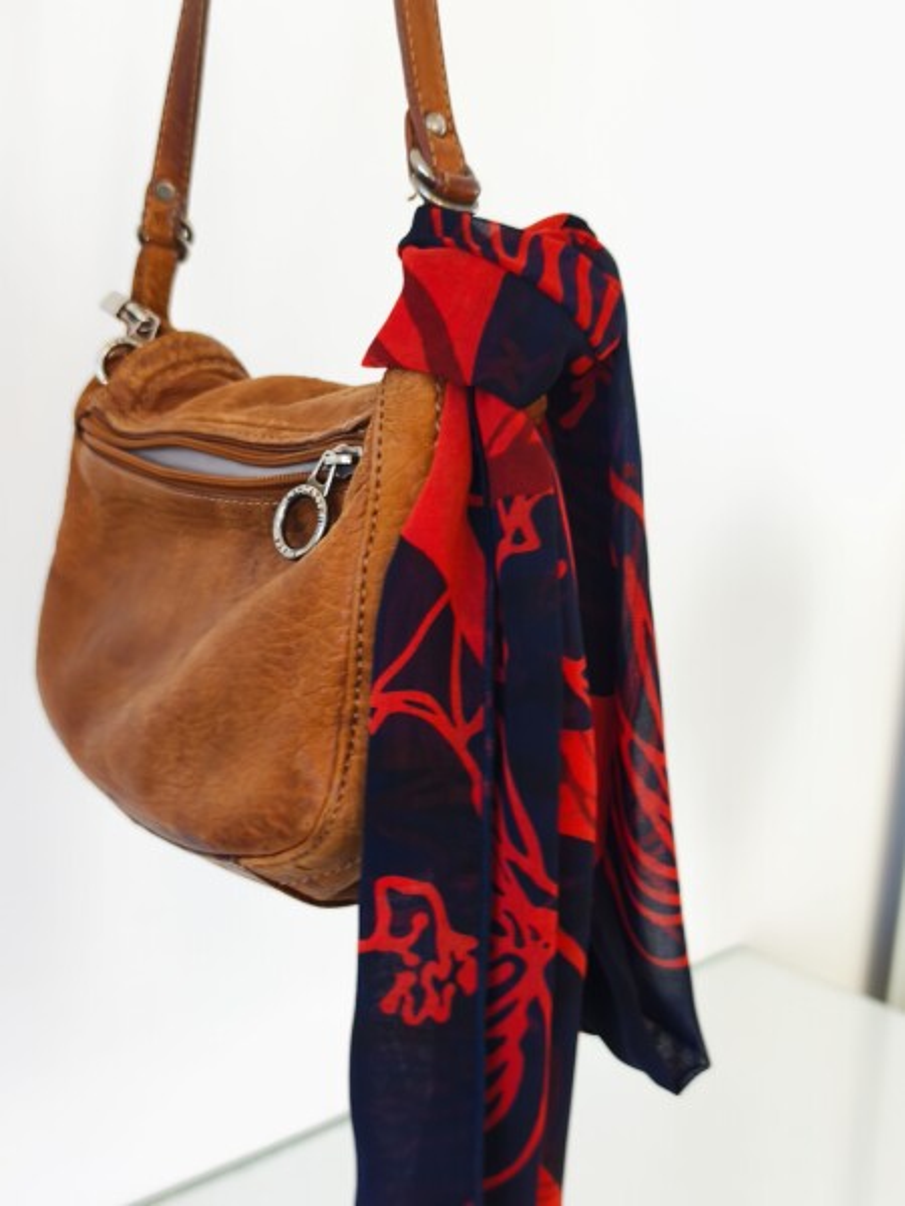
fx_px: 1115
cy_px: 603
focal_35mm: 32
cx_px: 452
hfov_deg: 44.2
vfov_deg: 56.8
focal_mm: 6.14
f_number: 1.65
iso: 50
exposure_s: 1/30
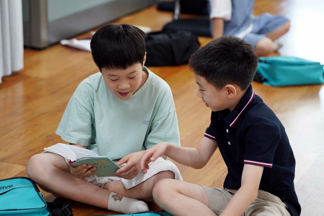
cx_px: 162
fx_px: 990
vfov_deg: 12.5
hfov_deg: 18.6
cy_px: 108
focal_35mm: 110
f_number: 3.5
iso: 1600
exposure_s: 1/160
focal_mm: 110
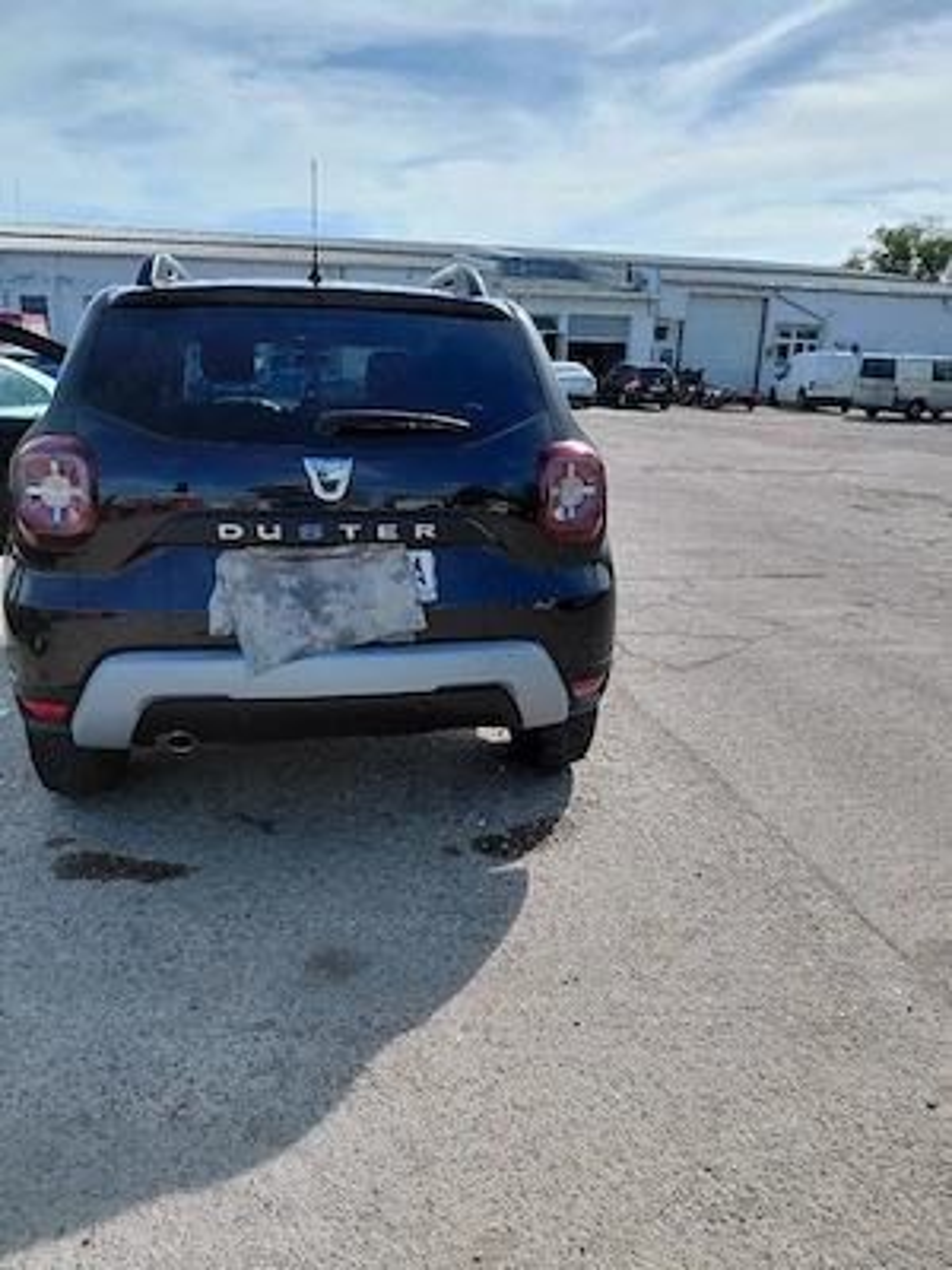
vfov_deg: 69.4
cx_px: 476
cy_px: 635
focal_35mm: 25
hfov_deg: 54.9
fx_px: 917
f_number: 1.8
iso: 50
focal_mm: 4.69
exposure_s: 1/2500
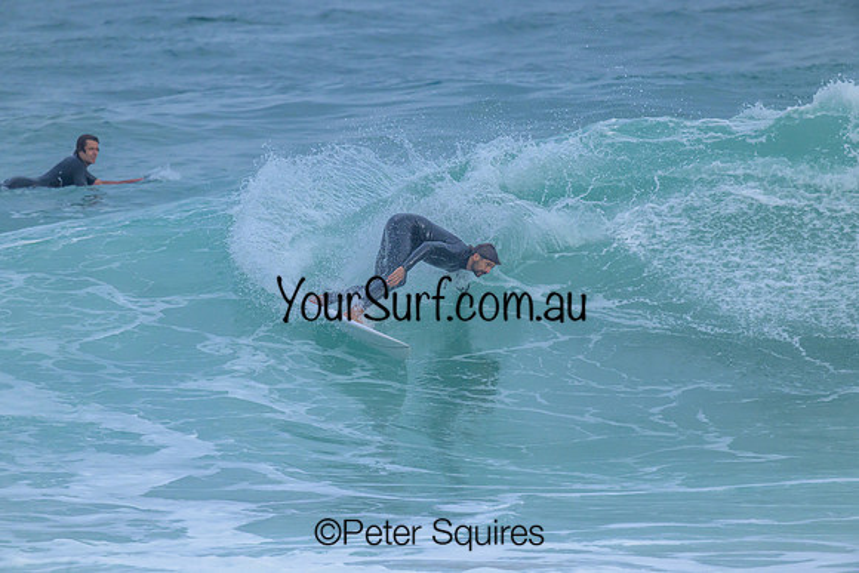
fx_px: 26827
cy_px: 288
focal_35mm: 1124
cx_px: 428
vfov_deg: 1.2
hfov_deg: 1.8
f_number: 9
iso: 1600
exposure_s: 1/2000
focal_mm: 1120
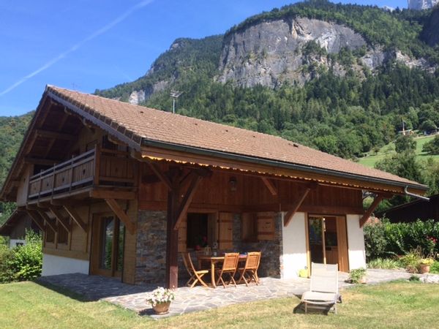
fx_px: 368
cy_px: 164
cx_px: 220
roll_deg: +1.4
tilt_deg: +10.9
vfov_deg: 48.2
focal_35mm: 29
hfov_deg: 61.7
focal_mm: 4.15
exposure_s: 1/820
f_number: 2.2
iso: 32
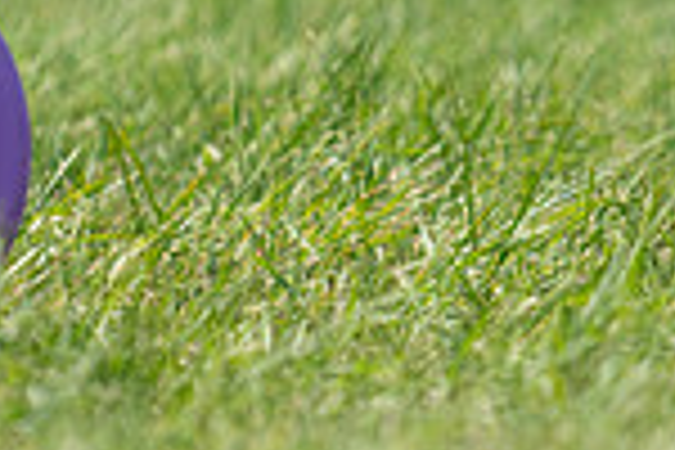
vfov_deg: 0.9
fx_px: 30054
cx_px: 958
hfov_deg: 1.3
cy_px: -155
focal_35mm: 1603
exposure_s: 1/4000
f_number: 6.3
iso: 1000
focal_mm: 415
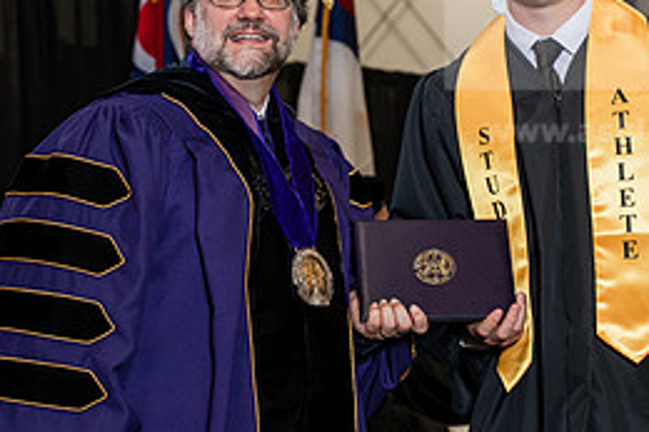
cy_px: 184
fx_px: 2576
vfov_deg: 9.6
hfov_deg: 14.4
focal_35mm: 143
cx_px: 369
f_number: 5
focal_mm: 64
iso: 1250
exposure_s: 1/200
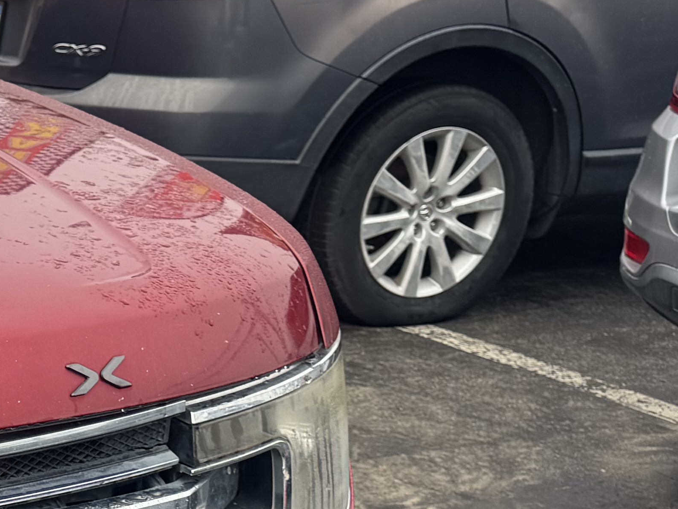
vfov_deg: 16.8
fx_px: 1685
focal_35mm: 86
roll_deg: +0.3
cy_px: 498
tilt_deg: -21.2
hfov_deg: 19.1
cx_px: -421
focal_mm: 6.76
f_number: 1.78
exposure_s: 1/621
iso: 80
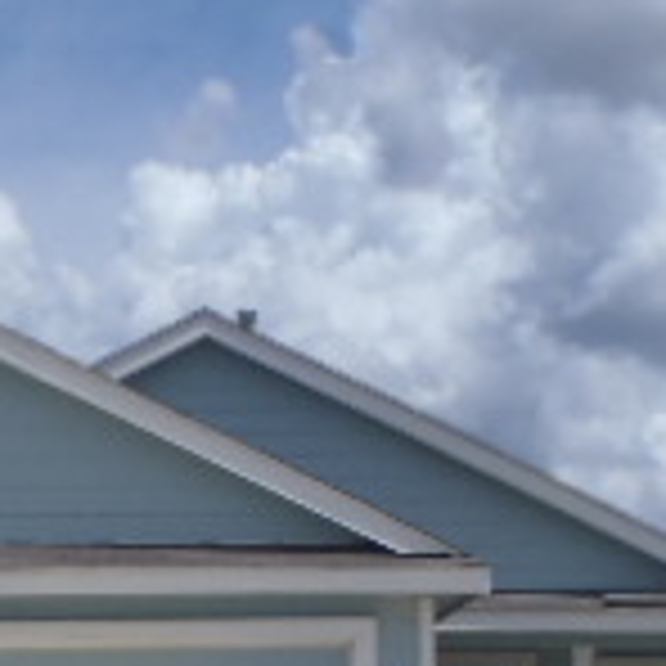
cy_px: 806
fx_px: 2329
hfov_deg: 16.2
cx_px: 176
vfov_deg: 15.6
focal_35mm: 107
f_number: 10
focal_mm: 5
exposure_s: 1/250
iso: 100
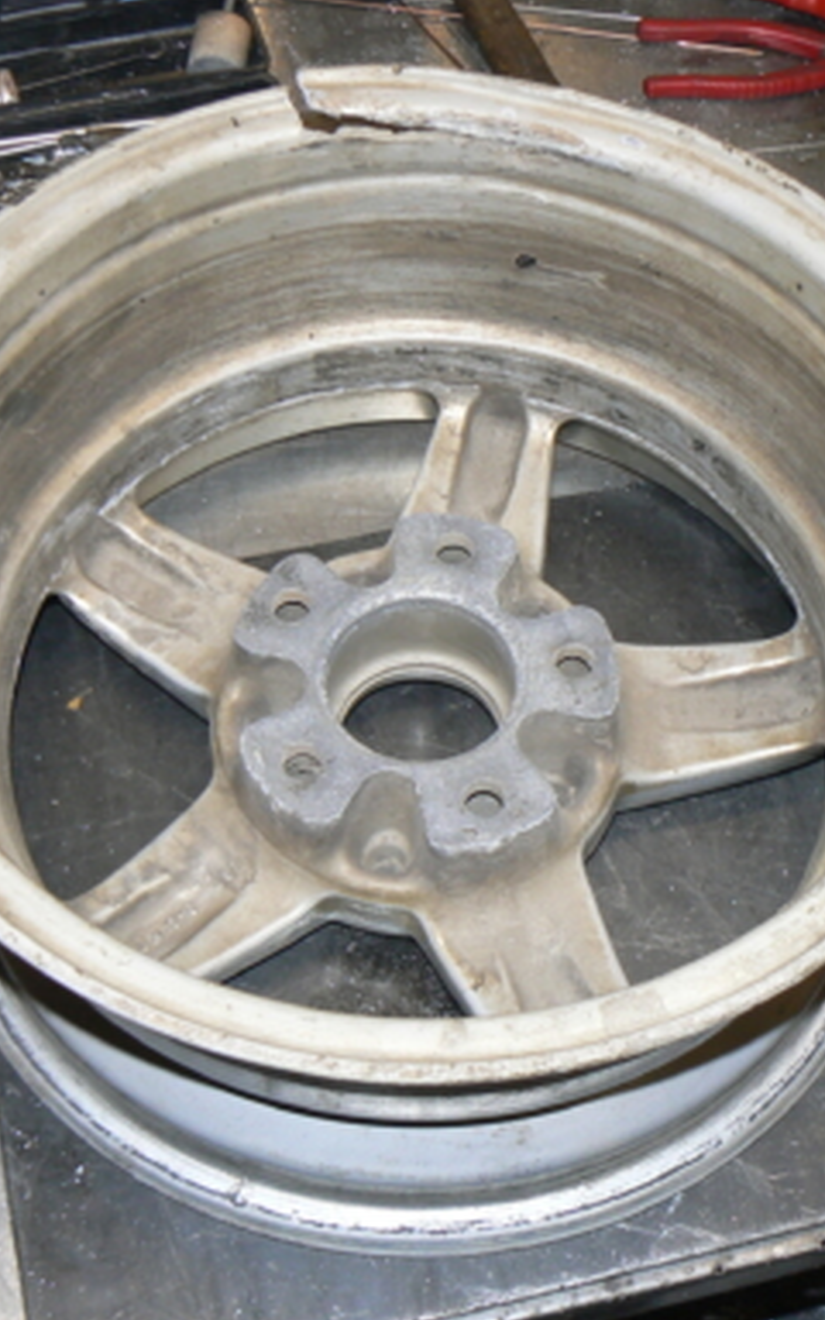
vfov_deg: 50.4
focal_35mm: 39
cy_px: 653
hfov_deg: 32.8
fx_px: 1403
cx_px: 404
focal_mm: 6
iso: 100
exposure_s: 1/30
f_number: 2.8
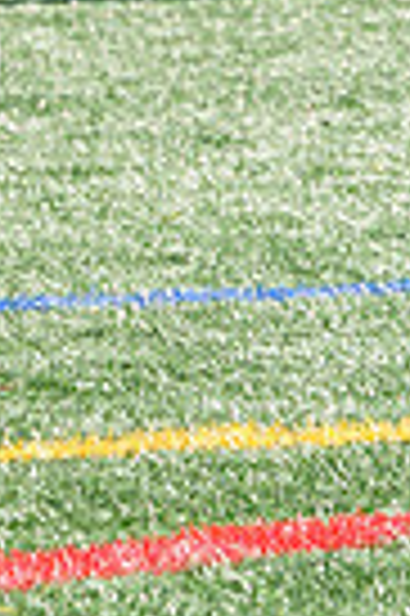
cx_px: -248
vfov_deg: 2.2
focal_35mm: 922
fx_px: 15790
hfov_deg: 1.5
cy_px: -427
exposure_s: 1/250
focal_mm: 218
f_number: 11
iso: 200
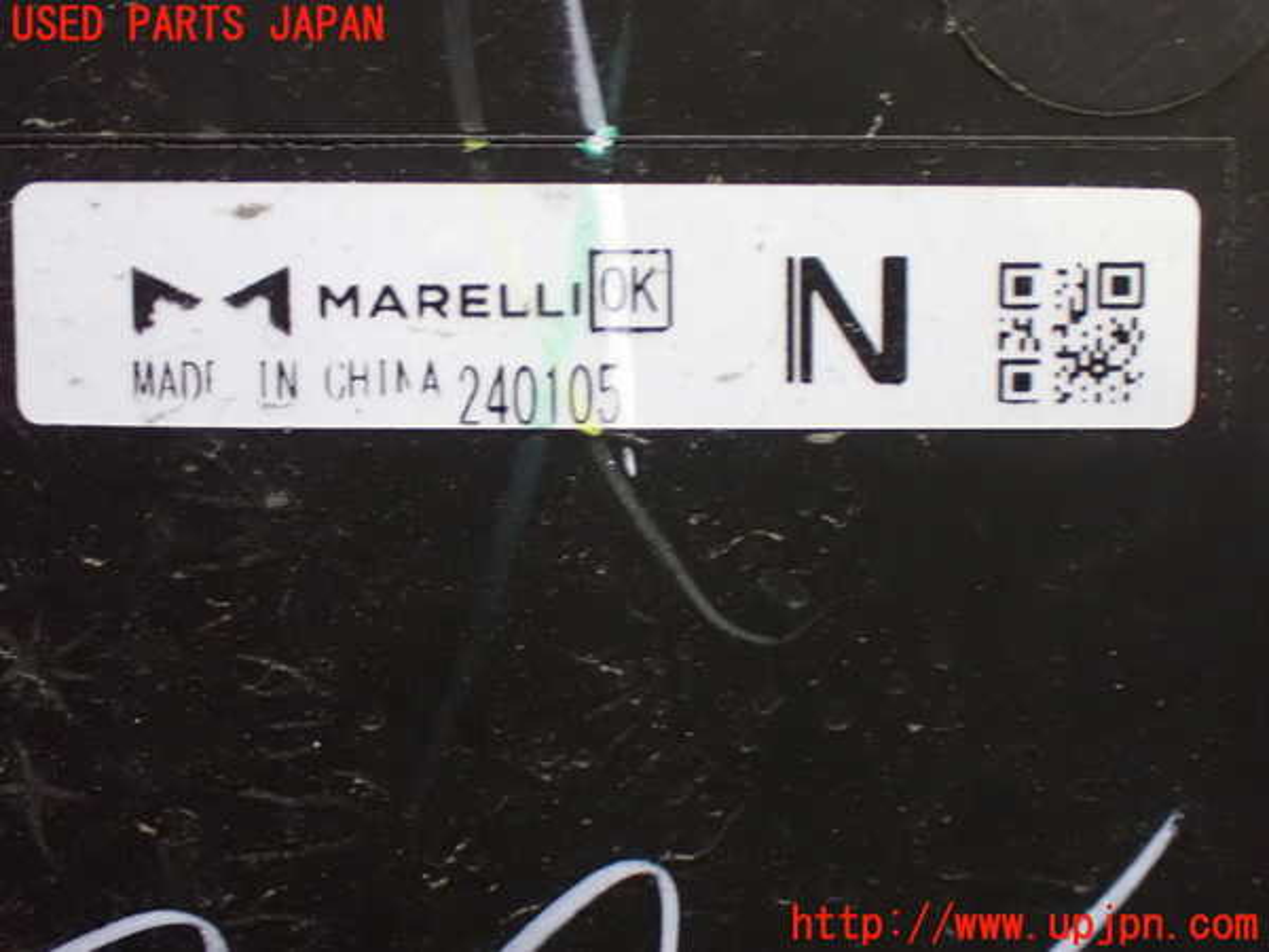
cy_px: 476
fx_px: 1833
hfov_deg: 38.2
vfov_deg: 29.1
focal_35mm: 50
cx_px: 634
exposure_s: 1/30
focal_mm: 9.01
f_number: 3.2
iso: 1600
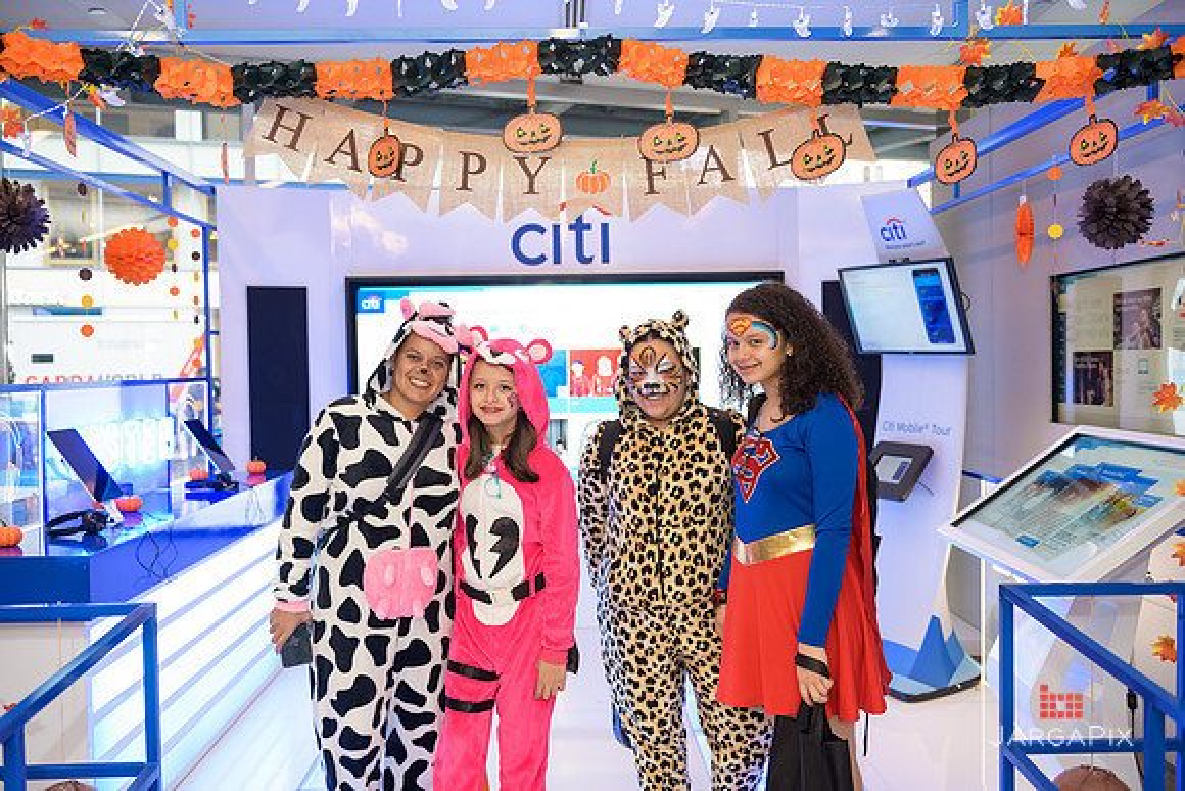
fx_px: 1119
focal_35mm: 34
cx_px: 592
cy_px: 396
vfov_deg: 38.9
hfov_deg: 55.8
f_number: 3.2
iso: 800
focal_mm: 34
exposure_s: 1/125
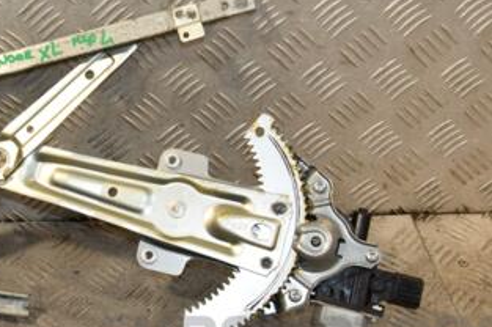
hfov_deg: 27.3
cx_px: 71
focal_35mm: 72
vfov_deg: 18.9
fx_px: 982
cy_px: 130
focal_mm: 25
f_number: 7.1
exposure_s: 1/200
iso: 800
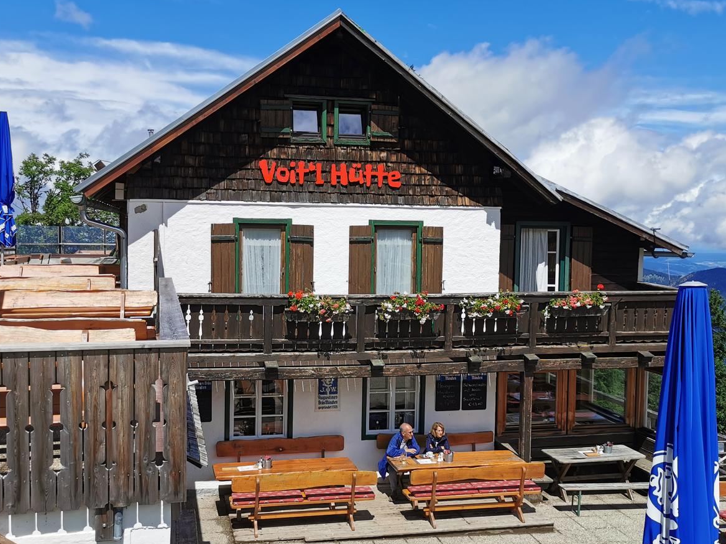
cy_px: 278
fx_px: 776
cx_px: 339
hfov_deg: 50.1
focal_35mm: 37
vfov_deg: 38.7
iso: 50
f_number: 1.8
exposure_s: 1/4926
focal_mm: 5.58
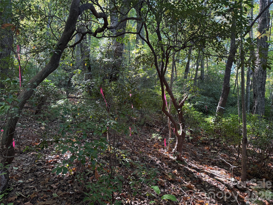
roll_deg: +3.1
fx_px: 189
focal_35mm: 24
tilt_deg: +7.9
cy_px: 102
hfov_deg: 71.6
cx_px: 136
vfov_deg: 56.8
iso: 200
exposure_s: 1/103
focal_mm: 6.76
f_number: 1.78
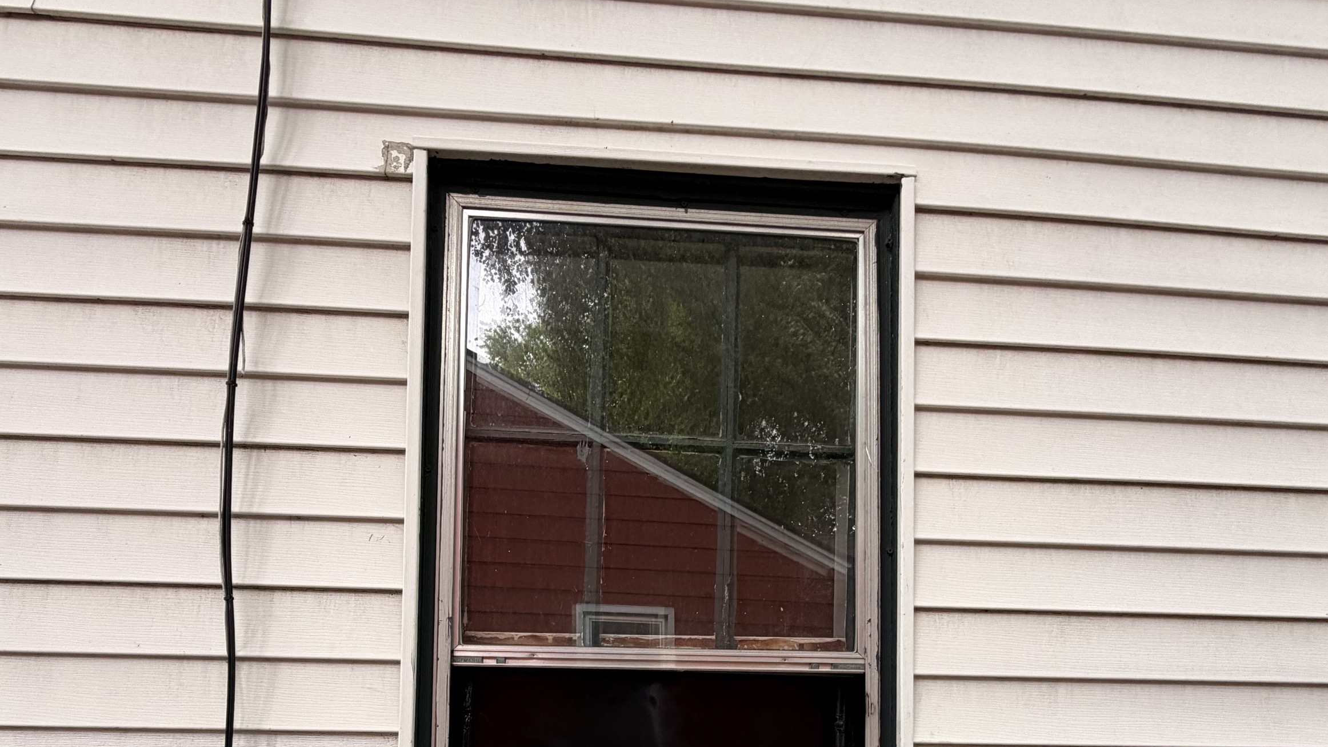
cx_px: 649
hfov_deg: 83.8
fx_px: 739
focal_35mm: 21
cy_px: 672
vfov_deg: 48.1
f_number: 2.2
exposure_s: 1/121
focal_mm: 2.22
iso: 125
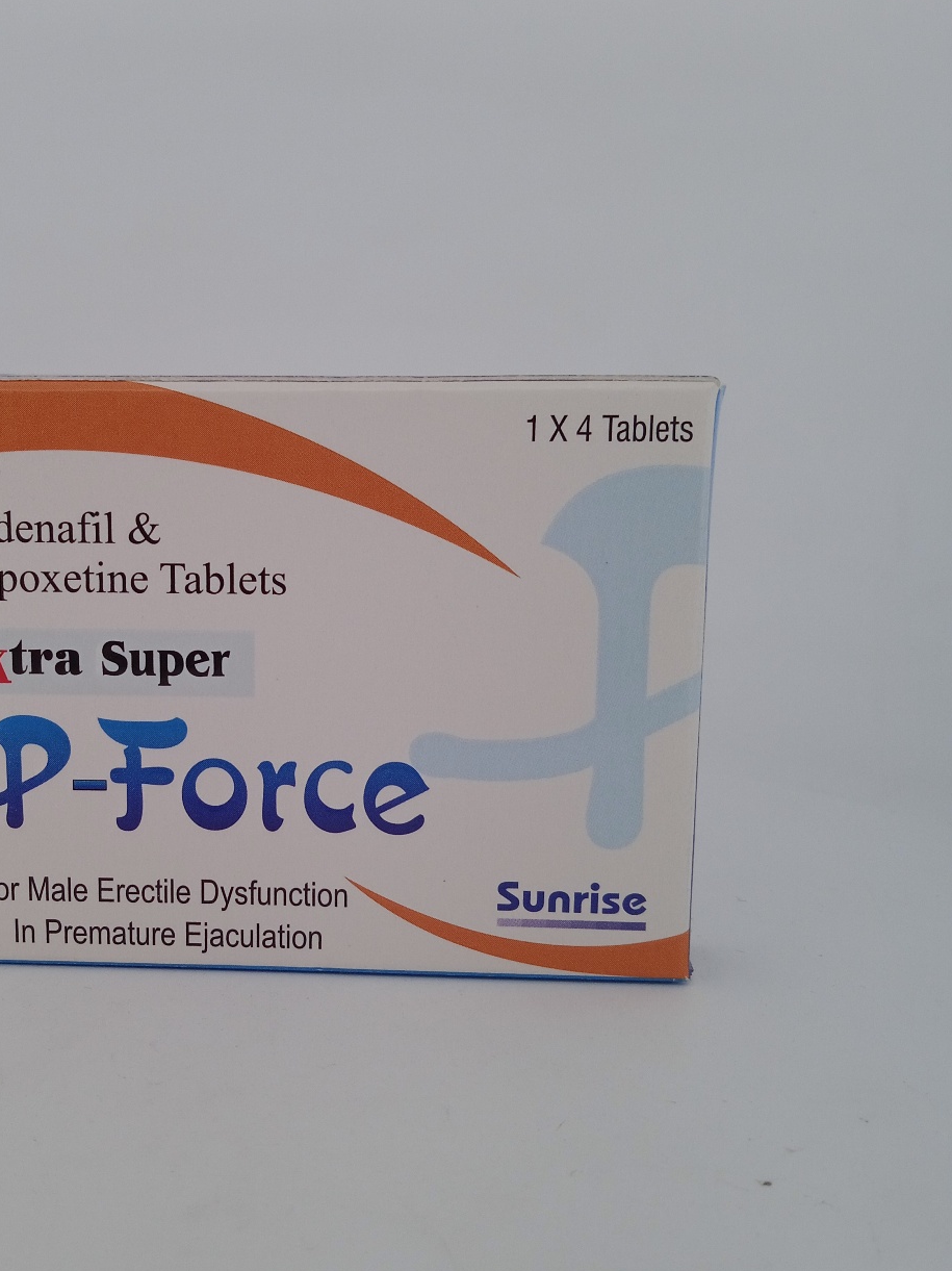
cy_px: 654
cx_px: 291
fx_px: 1431
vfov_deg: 47.9
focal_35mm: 39
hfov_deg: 36.3
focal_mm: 3.43
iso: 100
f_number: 2.2
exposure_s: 1/249
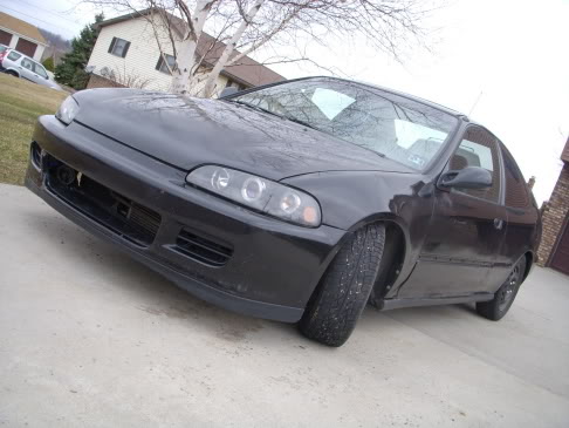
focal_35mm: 38
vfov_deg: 37.8
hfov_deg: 49.0
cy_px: 214
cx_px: 284
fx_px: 625
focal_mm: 6.3
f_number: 3.3
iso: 100
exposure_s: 1/250
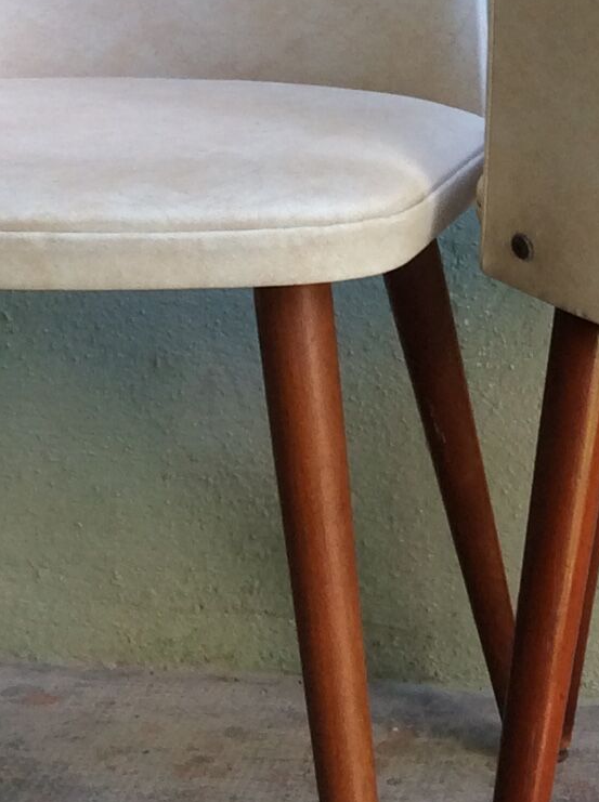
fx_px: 2592
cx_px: 528
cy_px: 211
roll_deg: +0.8
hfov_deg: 13.1
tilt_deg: -11.2
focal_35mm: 112
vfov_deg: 17.5
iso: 32
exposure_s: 1/33
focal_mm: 3.3
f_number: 2.4
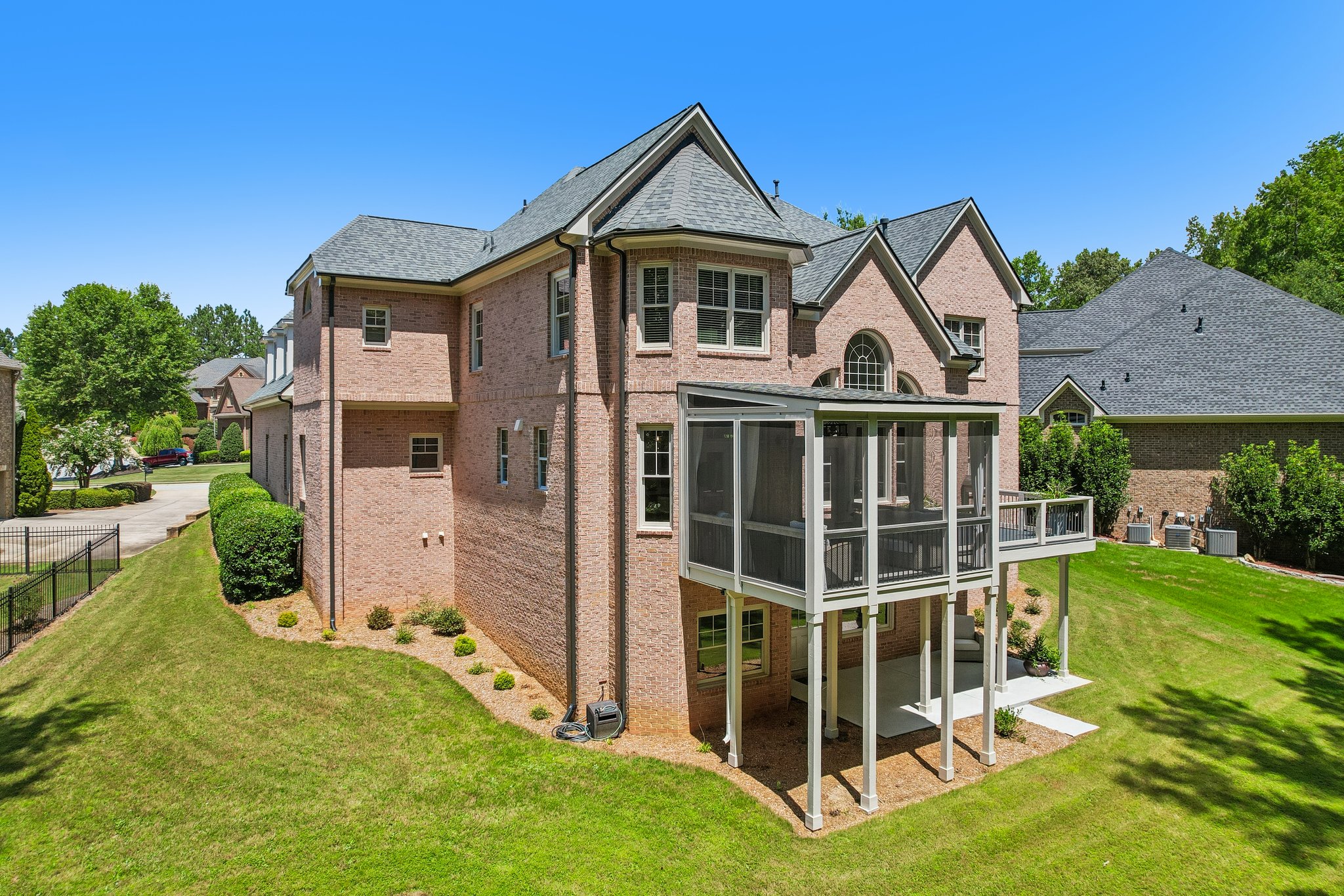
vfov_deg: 57.2
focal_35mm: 22
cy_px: 448
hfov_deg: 78.6
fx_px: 821
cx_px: 672
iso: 100
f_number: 2.8
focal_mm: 8.4
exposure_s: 1/1500
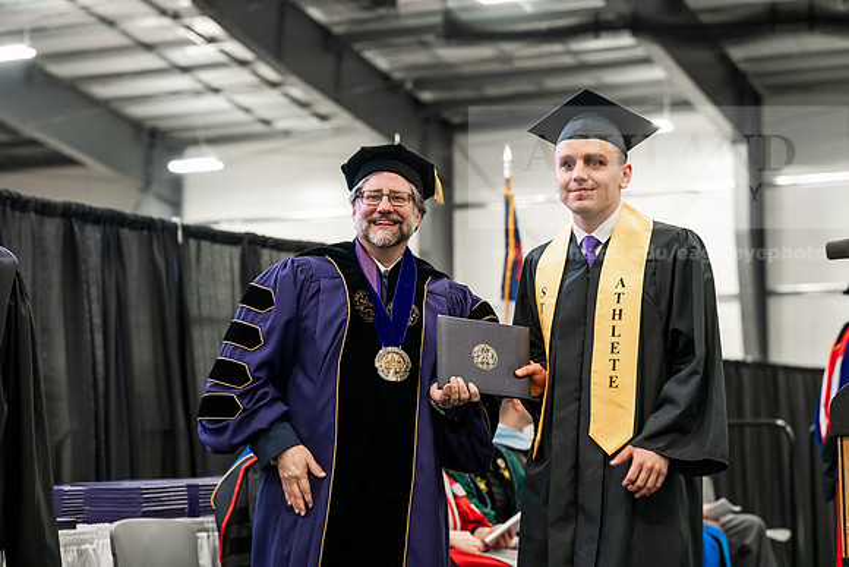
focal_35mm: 82
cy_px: 284
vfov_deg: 16.7
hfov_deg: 24.8
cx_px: 424
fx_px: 1934
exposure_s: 1/200
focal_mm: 82
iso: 4000
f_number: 4
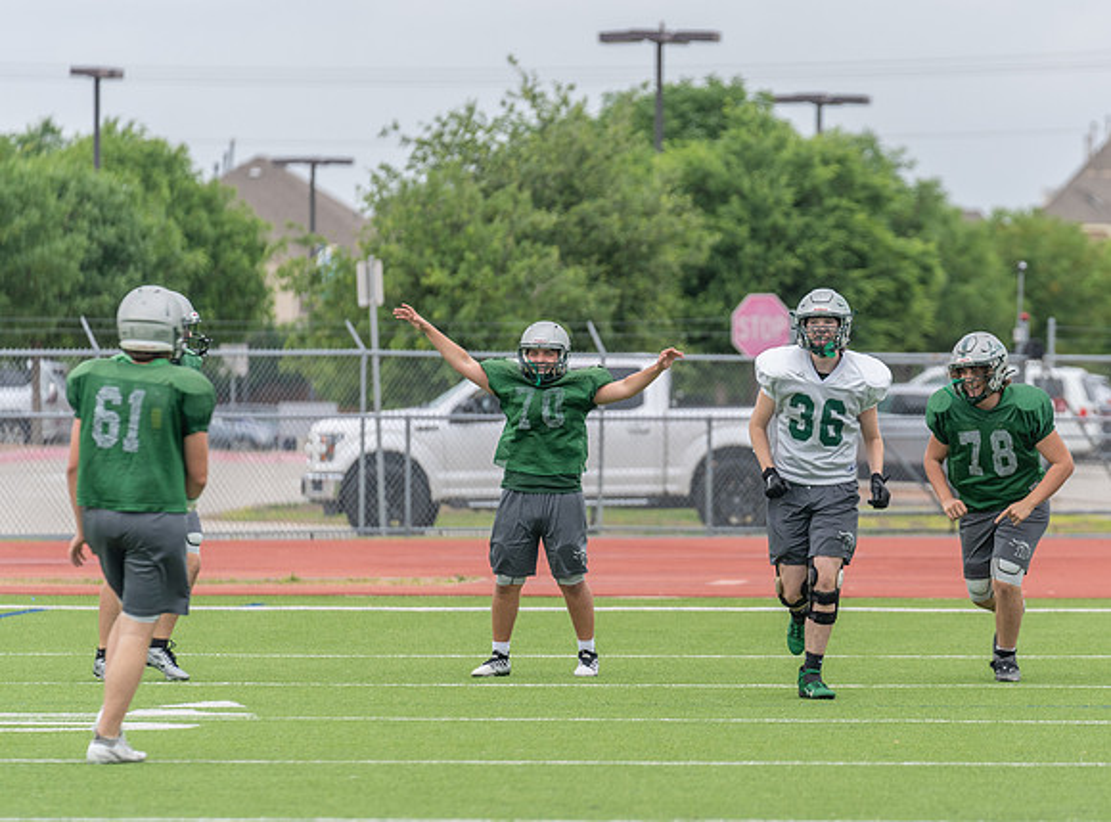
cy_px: 433
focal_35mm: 288
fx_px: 9186
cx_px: 785
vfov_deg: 5.1
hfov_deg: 6.9
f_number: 3.5
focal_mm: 200
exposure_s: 1/1250
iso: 250
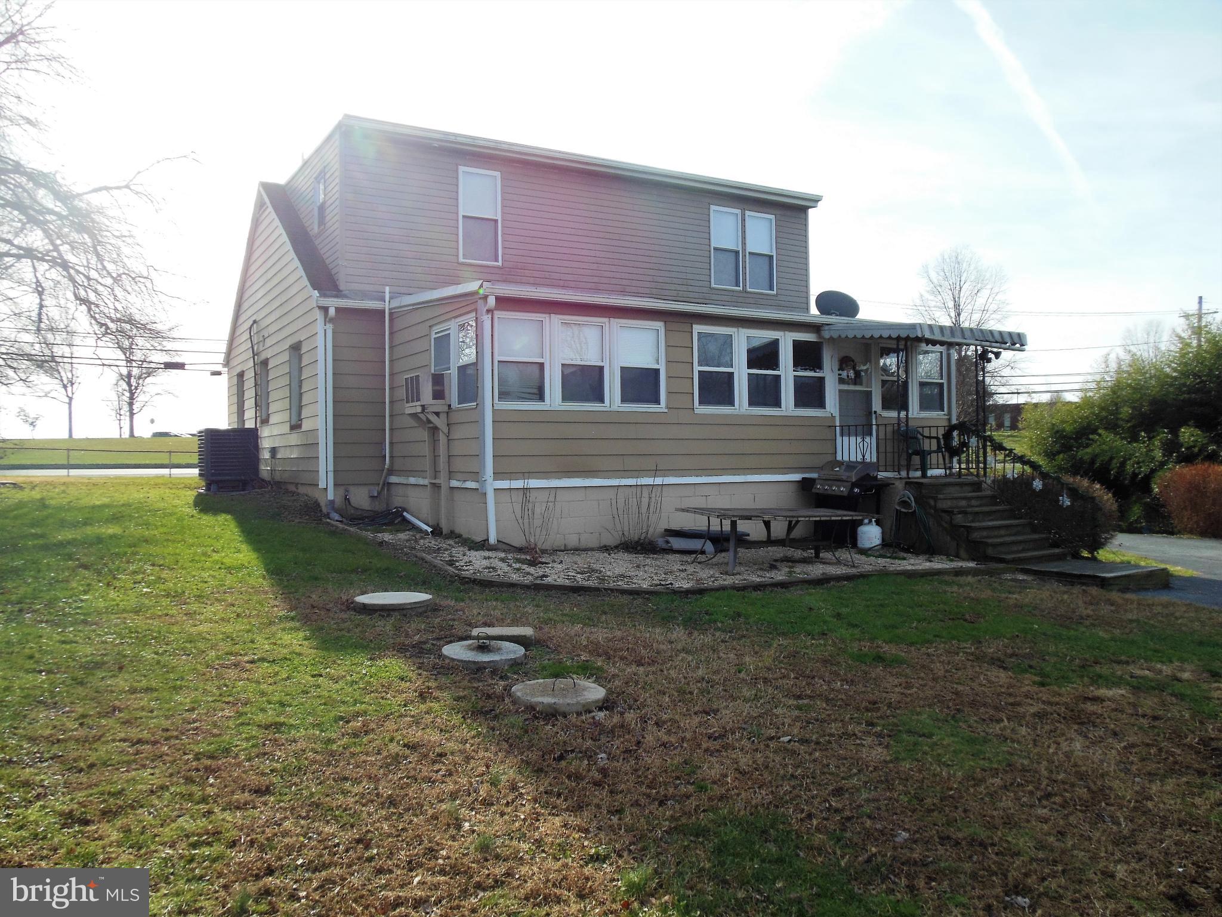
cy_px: 458
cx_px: 611
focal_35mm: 25
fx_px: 883
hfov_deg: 69.4
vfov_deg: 54.9
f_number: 3.2
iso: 125
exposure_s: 1/1000
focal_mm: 4.5
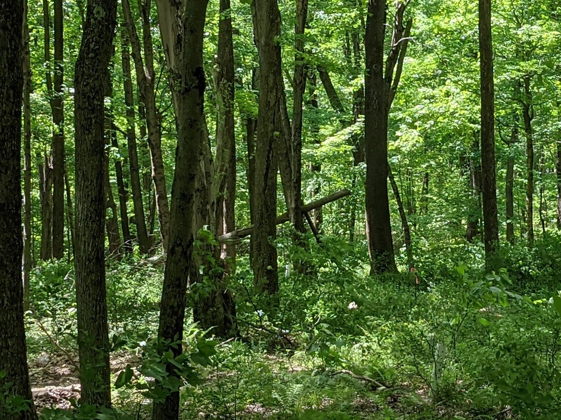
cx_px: 381
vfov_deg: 15.9
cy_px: 186
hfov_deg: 21.0
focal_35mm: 93
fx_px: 1507
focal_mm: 4.38
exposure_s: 1/443
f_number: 1.73
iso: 49
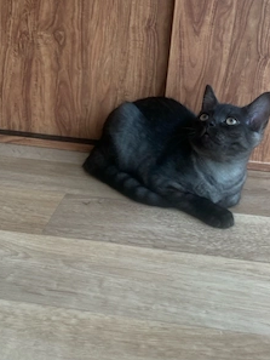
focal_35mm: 35
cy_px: 165
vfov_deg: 52.5
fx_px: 364
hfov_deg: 40.7
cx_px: 136
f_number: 1.8
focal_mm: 4.25
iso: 125
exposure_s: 1/111
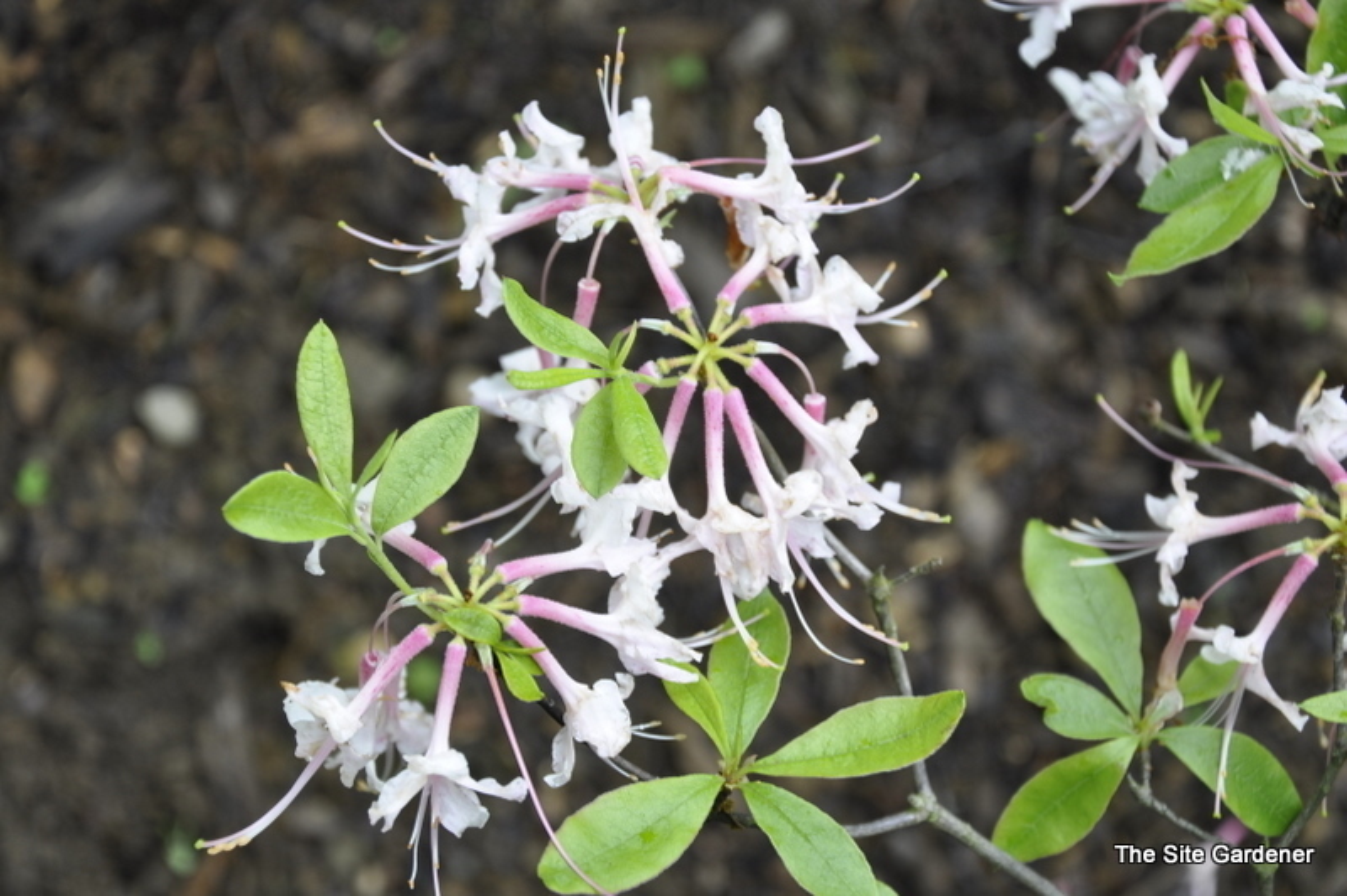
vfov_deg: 17.5
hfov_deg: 26.0
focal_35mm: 78
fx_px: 2916
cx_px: 674
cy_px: 448
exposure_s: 1/40
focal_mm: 52
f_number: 6.3
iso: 200
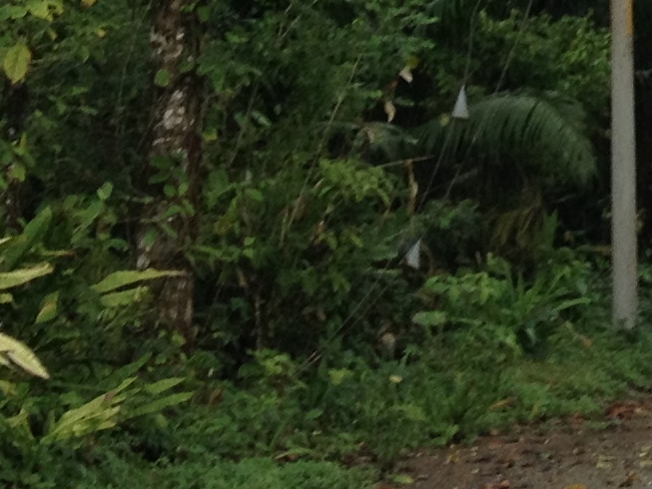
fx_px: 3297
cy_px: -488
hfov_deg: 10.7
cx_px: 1122
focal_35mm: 175
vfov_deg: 8.1
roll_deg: -2.0
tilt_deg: +4.5
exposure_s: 1/265
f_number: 2.4
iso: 50
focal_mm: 4.28
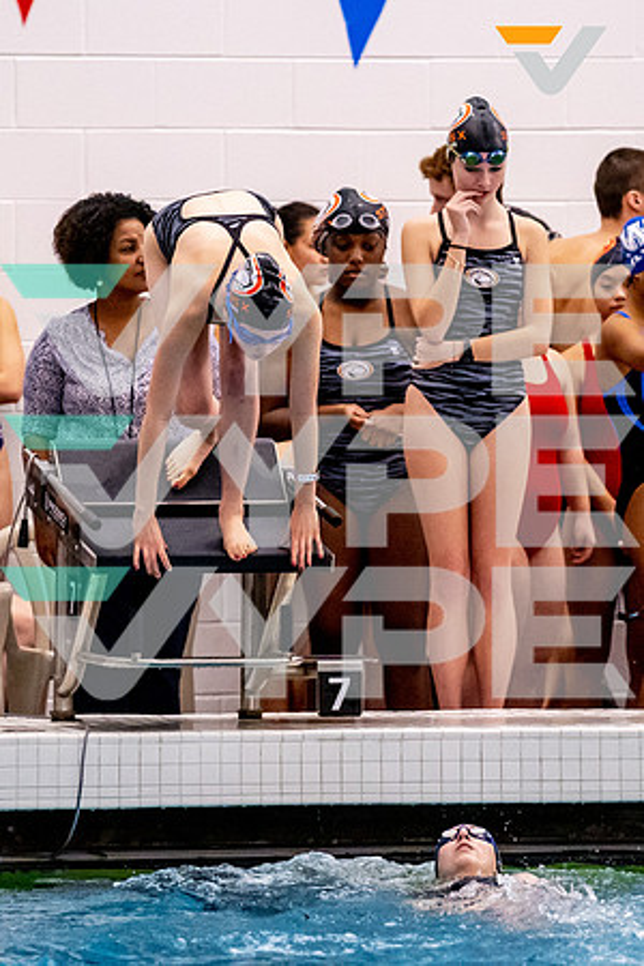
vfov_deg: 5.8
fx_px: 9588
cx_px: 310
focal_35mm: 357
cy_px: 391
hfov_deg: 3.8
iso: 6400
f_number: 2.8
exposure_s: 1/1250
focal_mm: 200
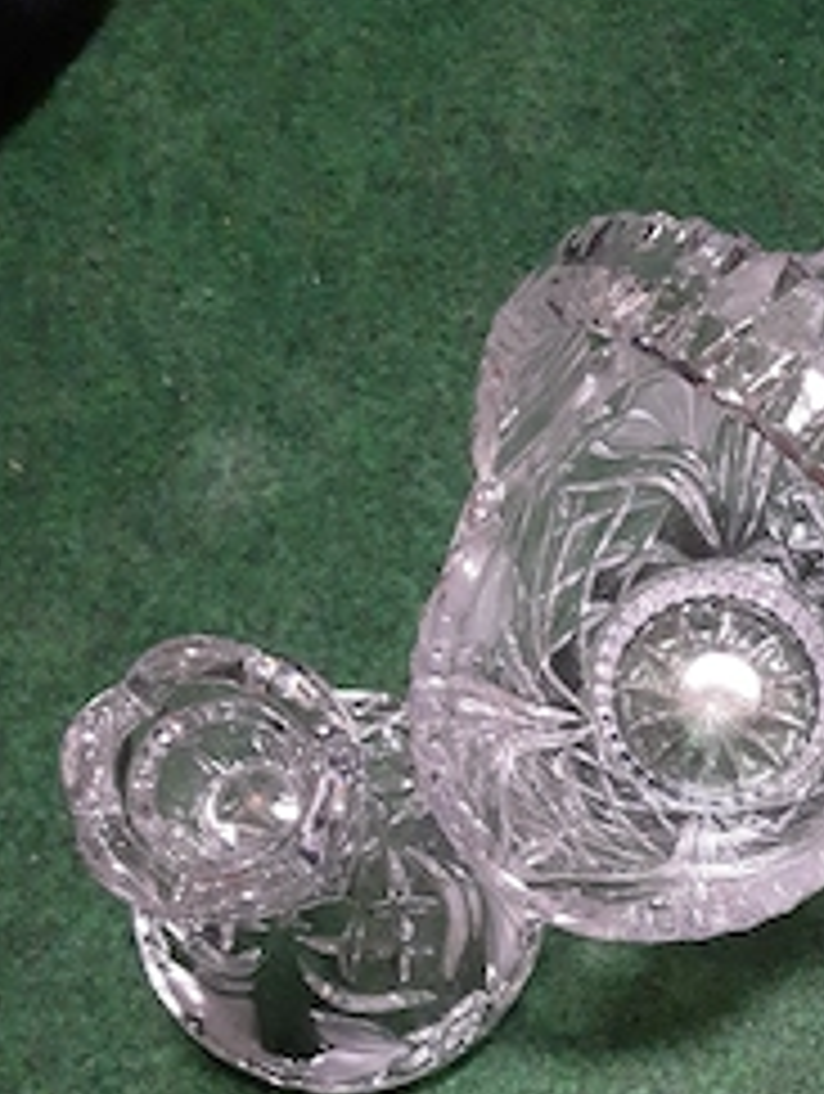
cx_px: 653
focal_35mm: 46
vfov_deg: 39.7
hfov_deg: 30.9
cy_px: 855
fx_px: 1456
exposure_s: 1/25
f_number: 1.9
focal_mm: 2.9
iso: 428
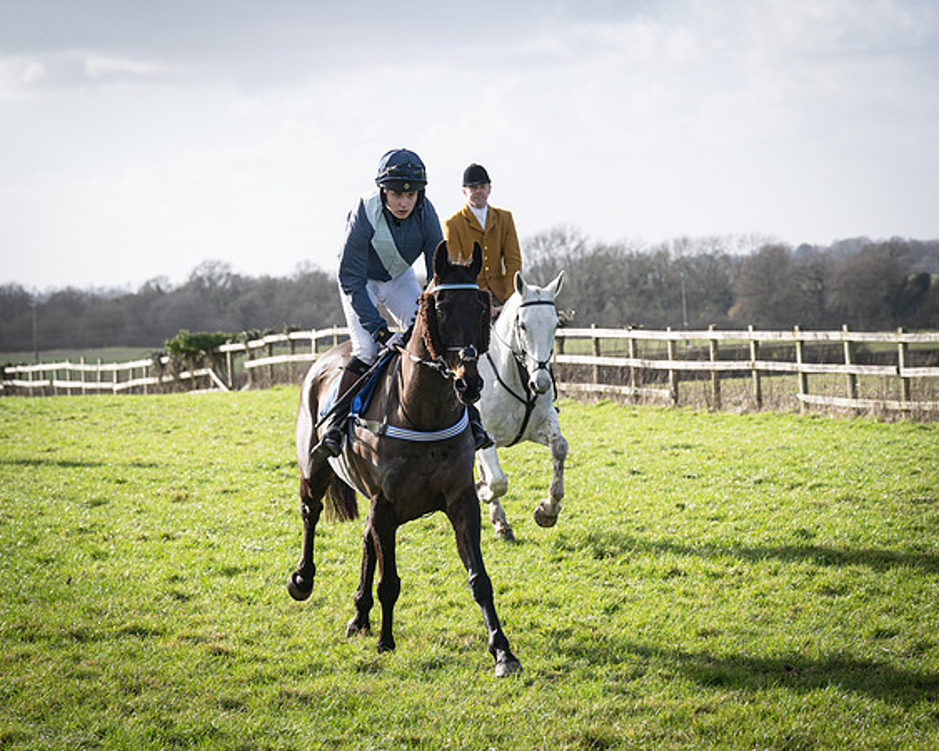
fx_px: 4446
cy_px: 376
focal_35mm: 160
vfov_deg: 9.6
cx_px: 564
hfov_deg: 12.1
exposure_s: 1/1250
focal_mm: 95
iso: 400
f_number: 5
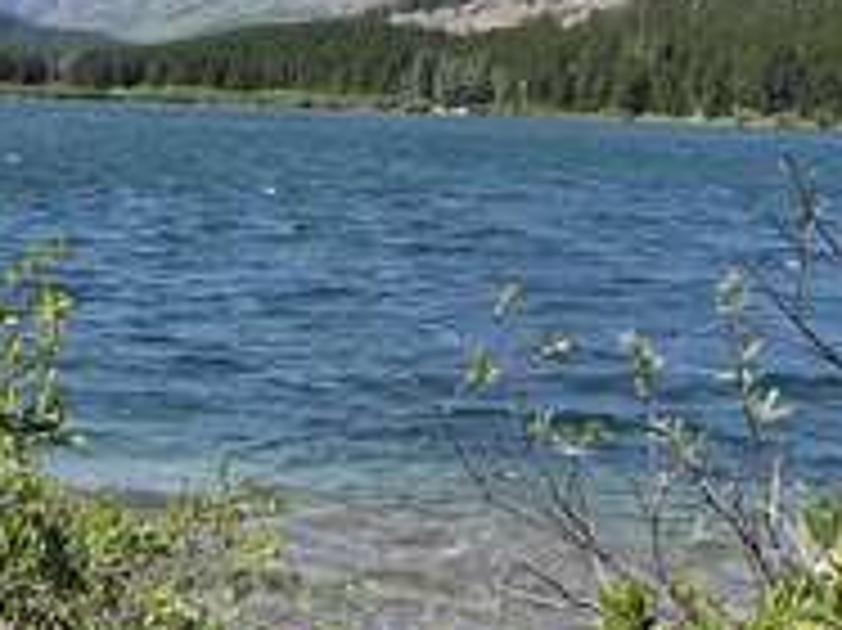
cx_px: 131
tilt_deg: -0.3
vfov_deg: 18.8
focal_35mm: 78
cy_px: 198
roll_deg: -1.6
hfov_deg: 24.5
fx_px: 1896
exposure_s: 1/2053
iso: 32
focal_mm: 4.2
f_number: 1.6
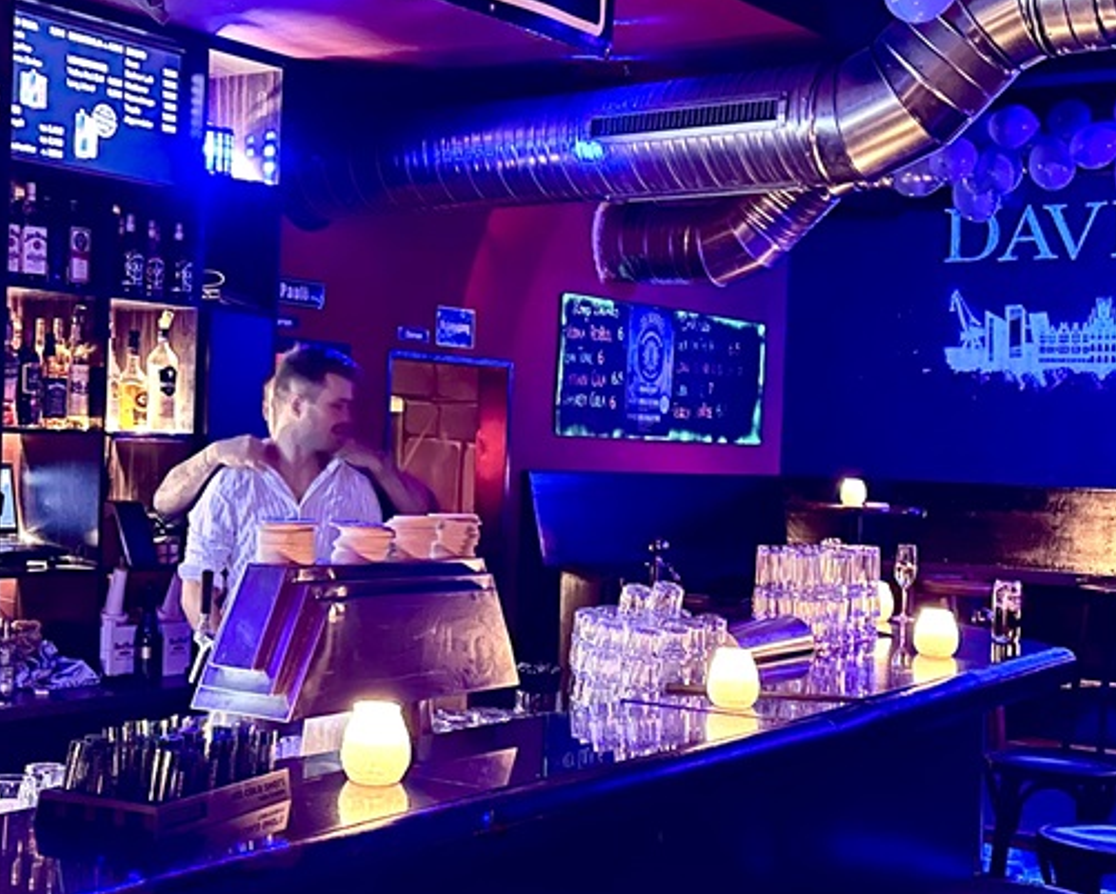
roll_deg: -2.3
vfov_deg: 27.1
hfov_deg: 33.2
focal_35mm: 56
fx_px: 1850
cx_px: 347
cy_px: 469
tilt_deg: -0.4
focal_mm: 6.86
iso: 2000
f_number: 1.78
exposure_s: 1/26
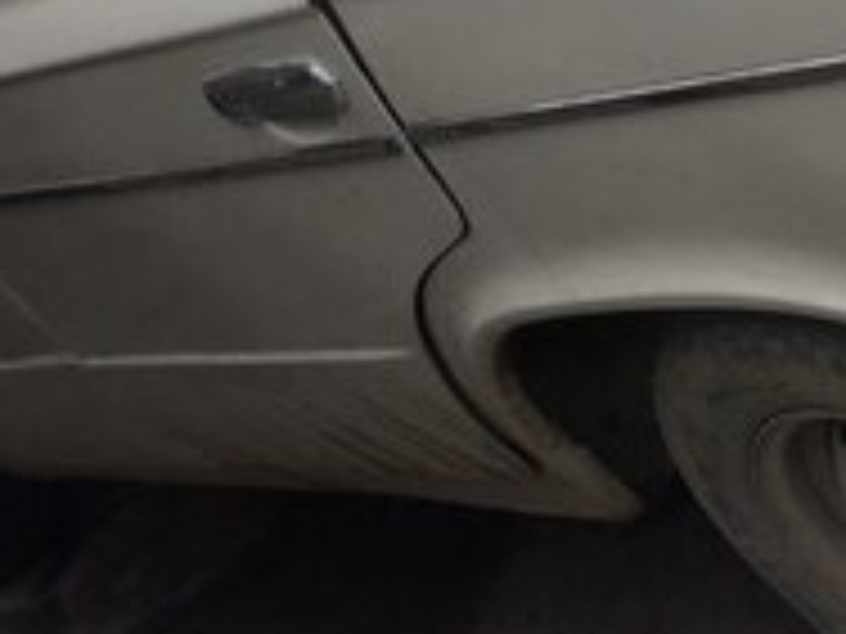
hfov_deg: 18.7
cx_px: 860
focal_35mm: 102
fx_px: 2493
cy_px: -164
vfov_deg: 14.0
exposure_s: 1/331
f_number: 2.2
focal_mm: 4.15
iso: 32
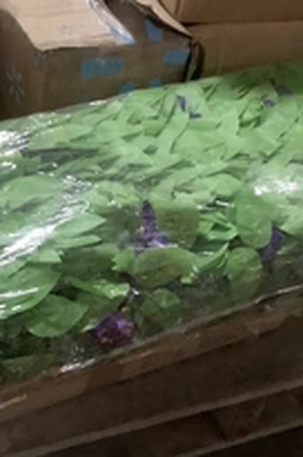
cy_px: 259
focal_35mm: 63
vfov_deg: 31.9
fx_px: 798
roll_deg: -14.0
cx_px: 125
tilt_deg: -44.9
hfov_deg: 21.5
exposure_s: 1/30
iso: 800
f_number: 2.4
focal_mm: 3.3
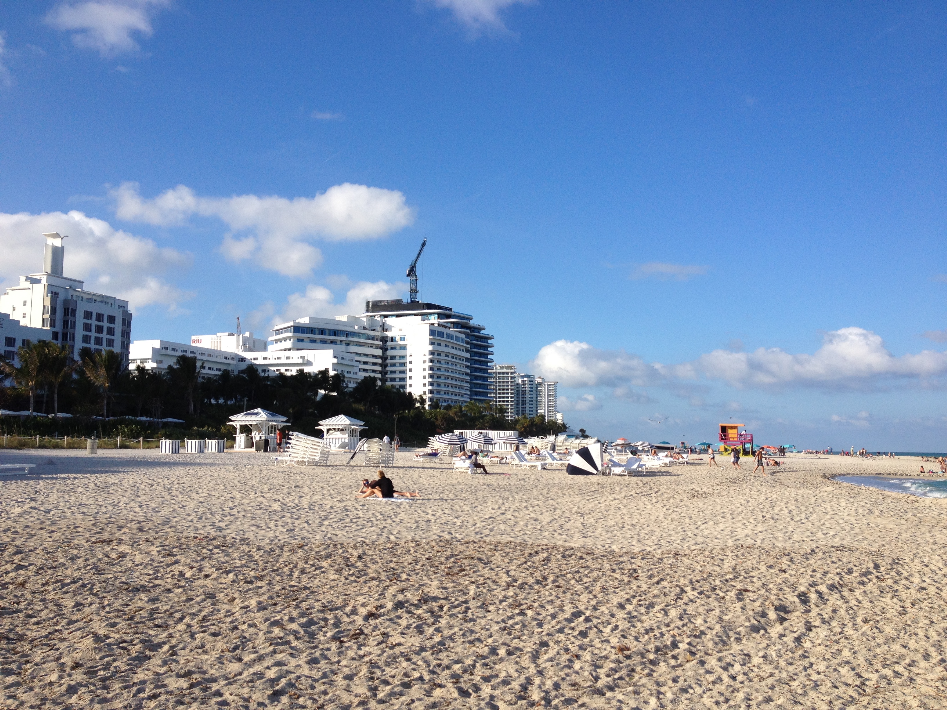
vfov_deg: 40.7
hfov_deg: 52.6
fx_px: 958
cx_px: 474
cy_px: 355
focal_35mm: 35
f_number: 2.4
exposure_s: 1/1783
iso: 50
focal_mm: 4.28
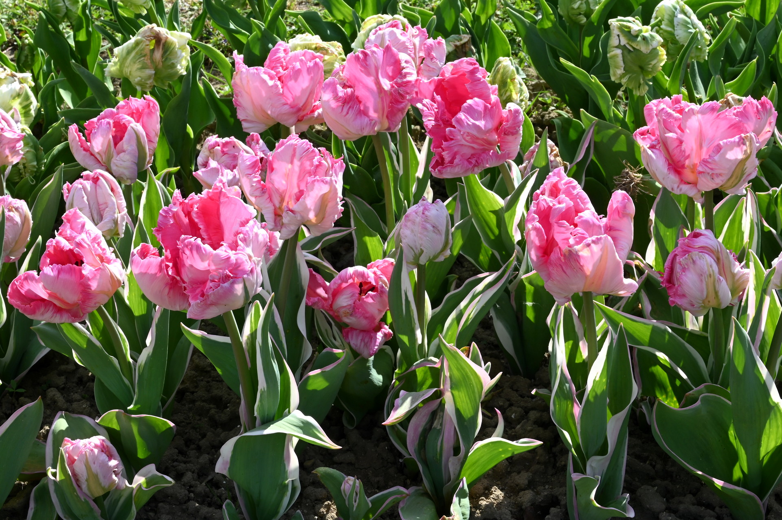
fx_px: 1107
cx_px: 391
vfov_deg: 26.4
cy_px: 260
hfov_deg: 38.9
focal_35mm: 51
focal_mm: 51
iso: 250
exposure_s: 1/60
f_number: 22
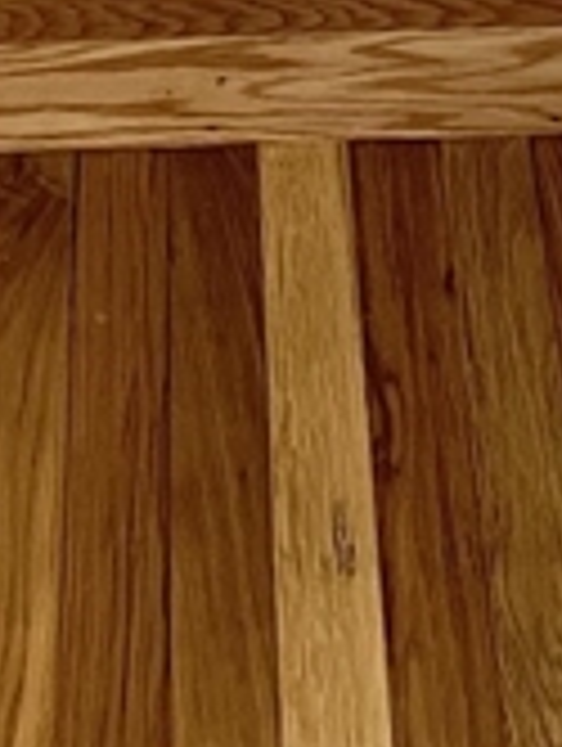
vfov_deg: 13.8
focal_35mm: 120
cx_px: 184
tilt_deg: -30.6
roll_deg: +1.7
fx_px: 2591
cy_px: -760
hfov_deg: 12.4
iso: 500
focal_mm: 4.2
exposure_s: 1/60
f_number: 1.6
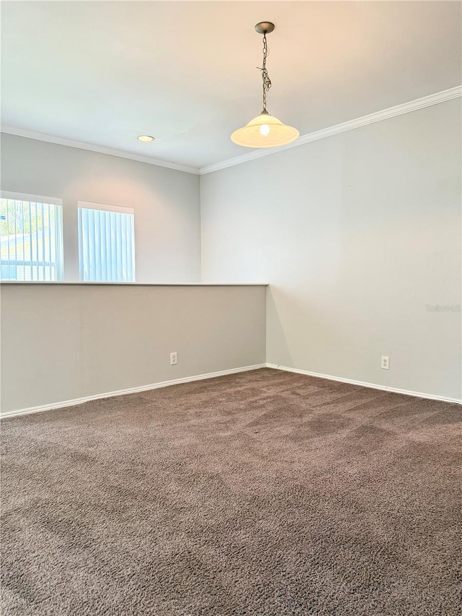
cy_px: 308
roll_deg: -0.7
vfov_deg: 71.6
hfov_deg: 56.8
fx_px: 427
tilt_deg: -3.0
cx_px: 231
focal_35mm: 24
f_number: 1.78
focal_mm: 6.76
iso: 250
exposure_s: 1/120
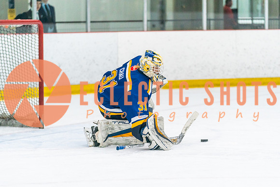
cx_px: 140
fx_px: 1366
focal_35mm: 176
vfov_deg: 7.8
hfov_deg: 11.7
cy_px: 126
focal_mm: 130
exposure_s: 1/1250
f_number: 2.8
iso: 3200
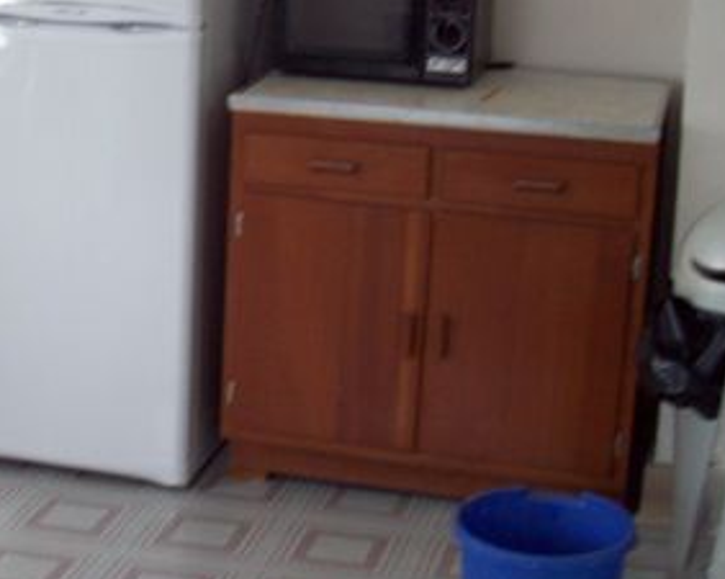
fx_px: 1758
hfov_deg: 22.8
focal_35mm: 82
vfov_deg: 18.5
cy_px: 118
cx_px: 100
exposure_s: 1/49.3
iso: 80
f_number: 2.8
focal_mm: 6.2
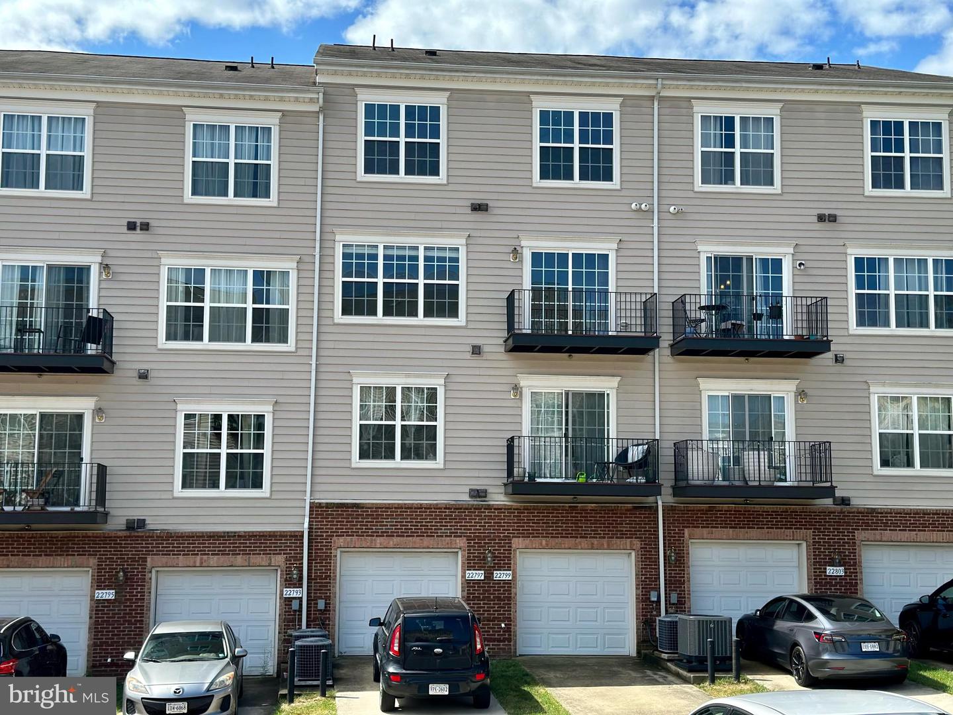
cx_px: 476
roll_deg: -1.0
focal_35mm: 48
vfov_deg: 30.3
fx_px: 1321
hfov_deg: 39.7
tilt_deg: +6.5
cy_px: 358
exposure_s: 1/2667
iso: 100
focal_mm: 6.86
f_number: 1.78
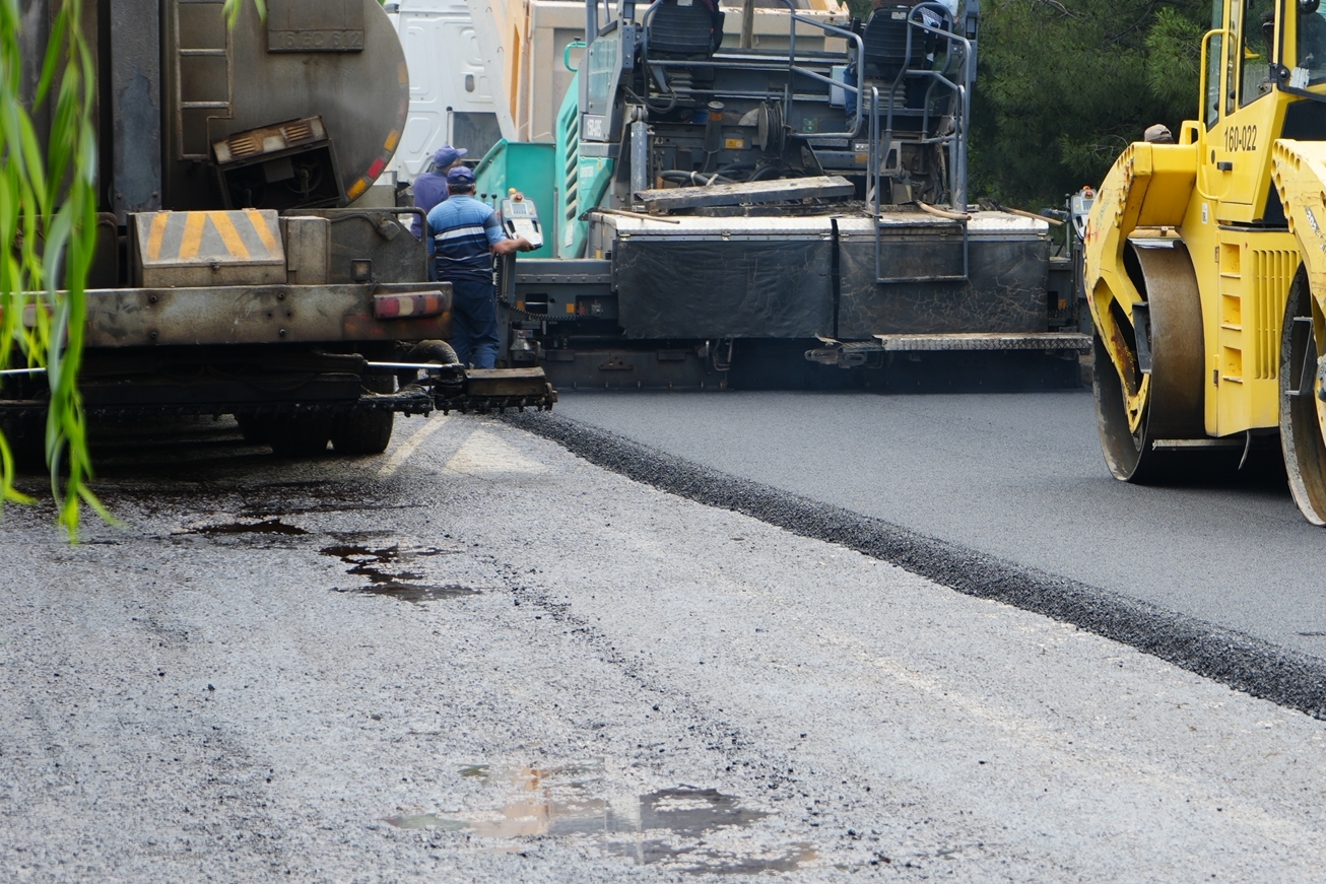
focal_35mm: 134
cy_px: 296
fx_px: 4936
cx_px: 1214
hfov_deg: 15.1
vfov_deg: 10.2
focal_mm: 70
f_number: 5.6
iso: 100
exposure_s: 1/125
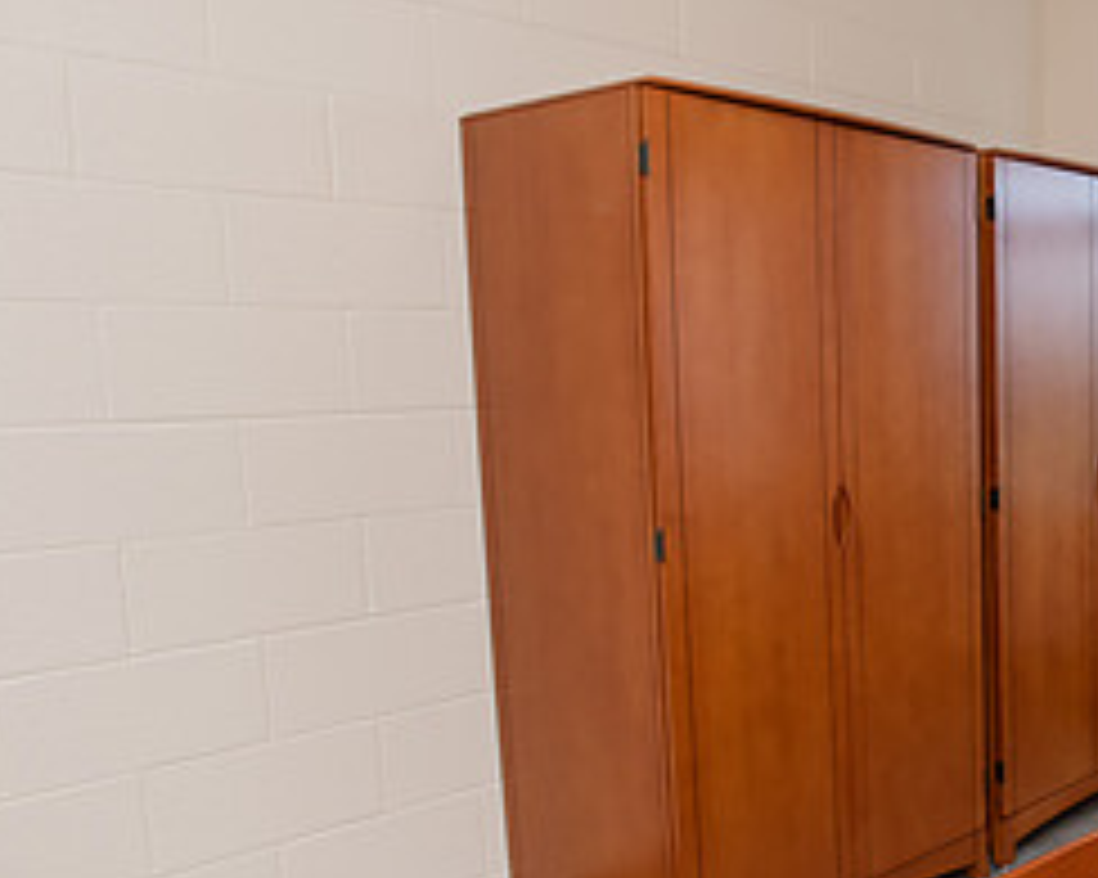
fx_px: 1234
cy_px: 534
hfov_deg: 40.9
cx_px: 1134
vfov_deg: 38.9
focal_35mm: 38
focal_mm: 17
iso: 500
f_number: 4
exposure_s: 1/250
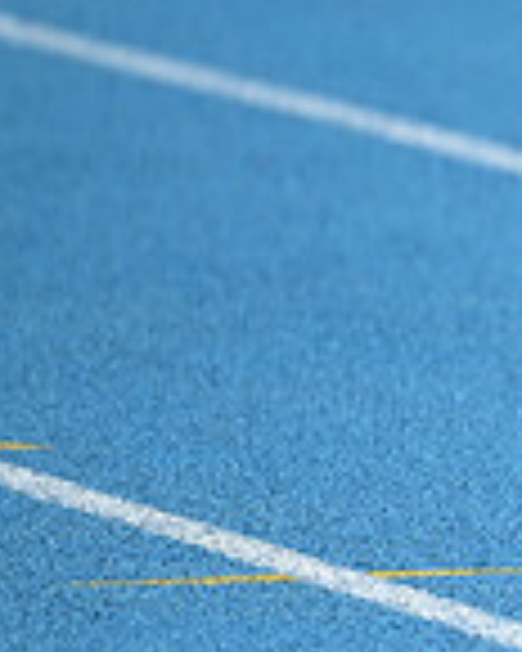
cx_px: 1251
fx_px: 28987
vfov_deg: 1.3
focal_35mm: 1501
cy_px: 407
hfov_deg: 1.0
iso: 500
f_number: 4.5
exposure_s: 1/4000
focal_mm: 400
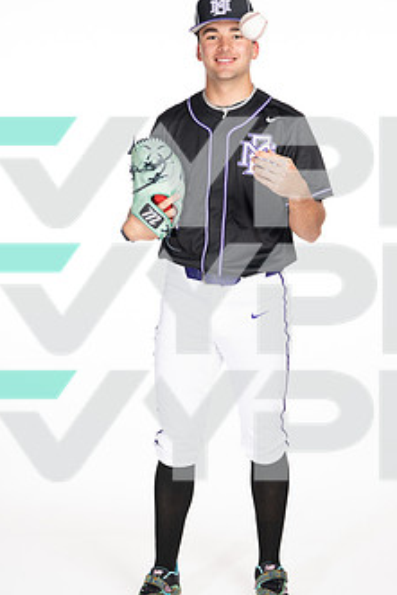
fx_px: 1124
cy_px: 300
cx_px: 237
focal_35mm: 68
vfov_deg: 29.6
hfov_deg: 20.0
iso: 250
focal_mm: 50
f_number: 5.6
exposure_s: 1/250
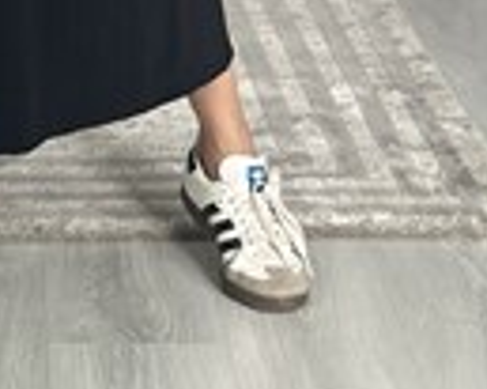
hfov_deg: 10.3
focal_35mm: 184
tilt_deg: -20.6
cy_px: -529
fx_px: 2650
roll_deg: -0.1
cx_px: -79
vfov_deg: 7.8
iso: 320
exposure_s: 1/60
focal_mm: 6.86
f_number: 1.78
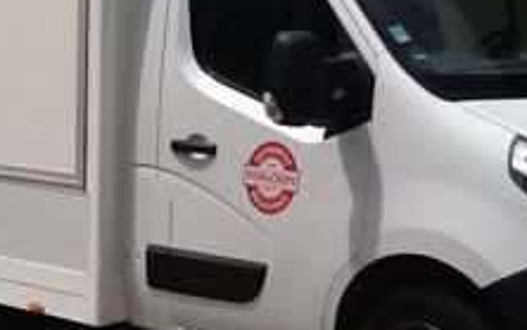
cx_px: 254
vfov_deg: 12.9
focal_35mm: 101
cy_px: 97
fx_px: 1451
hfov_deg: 20.6
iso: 40
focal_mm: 2.03
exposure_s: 1/3344
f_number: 2.4
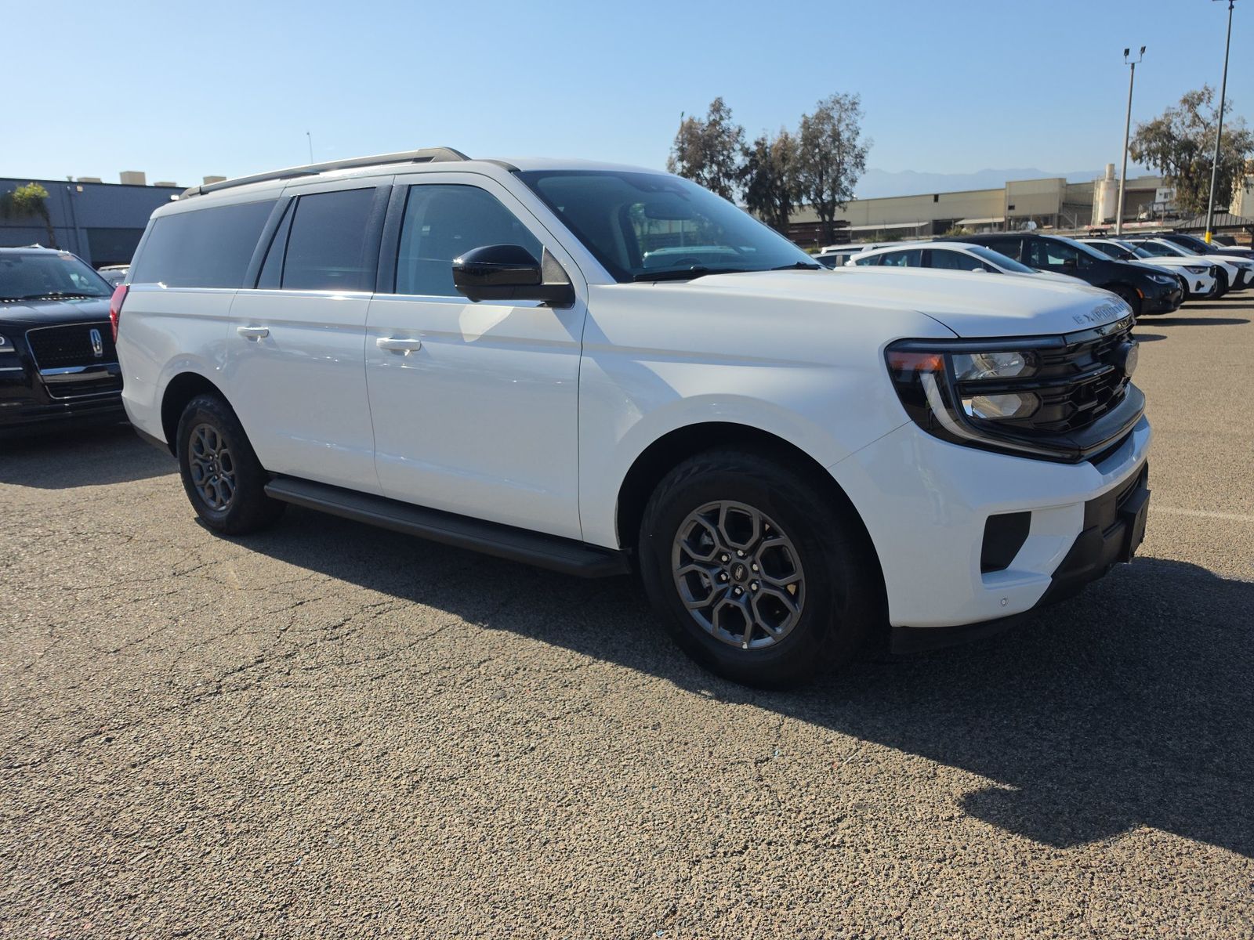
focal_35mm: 23
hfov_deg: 73.9
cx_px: 627
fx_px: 833
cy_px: 470
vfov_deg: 58.9
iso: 65
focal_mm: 6.5
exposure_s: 1/6806
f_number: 1.4
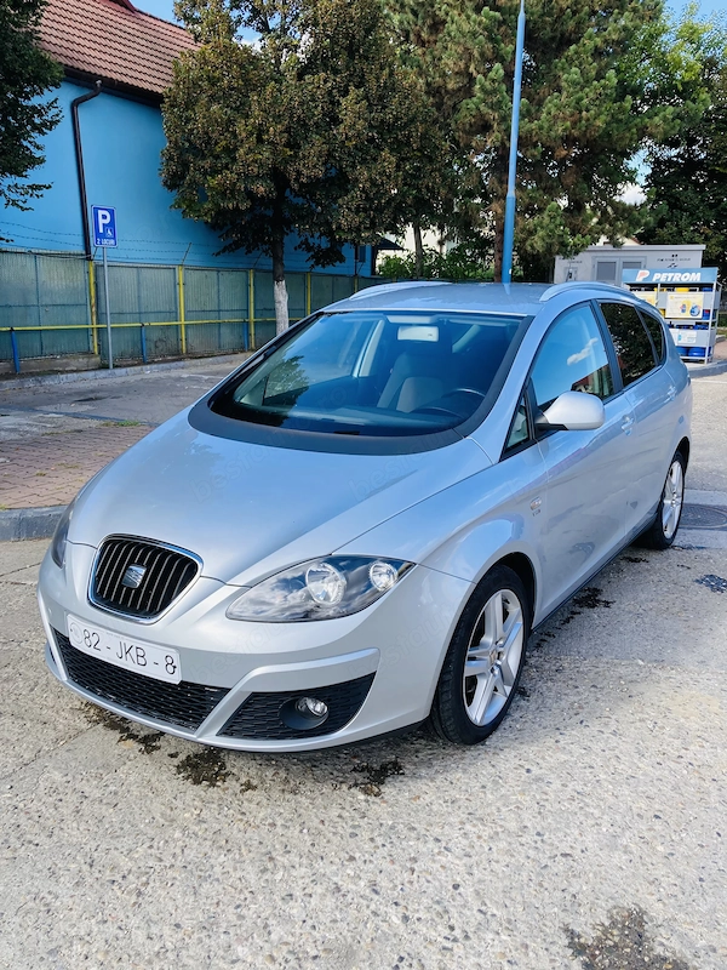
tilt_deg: -14.2
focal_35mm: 28
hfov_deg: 49.7
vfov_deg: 63.4
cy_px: 485
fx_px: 784
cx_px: 364
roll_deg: -0.8
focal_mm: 3.99
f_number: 1.8
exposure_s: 1/607
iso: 20
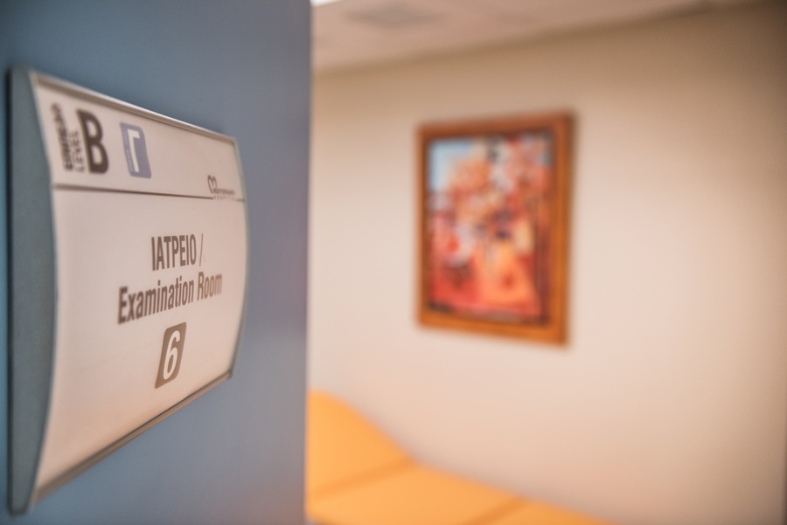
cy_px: 262
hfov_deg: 50.7
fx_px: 831
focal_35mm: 38
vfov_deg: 35.1
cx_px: 394
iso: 400
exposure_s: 1/125
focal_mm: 38
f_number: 2.8
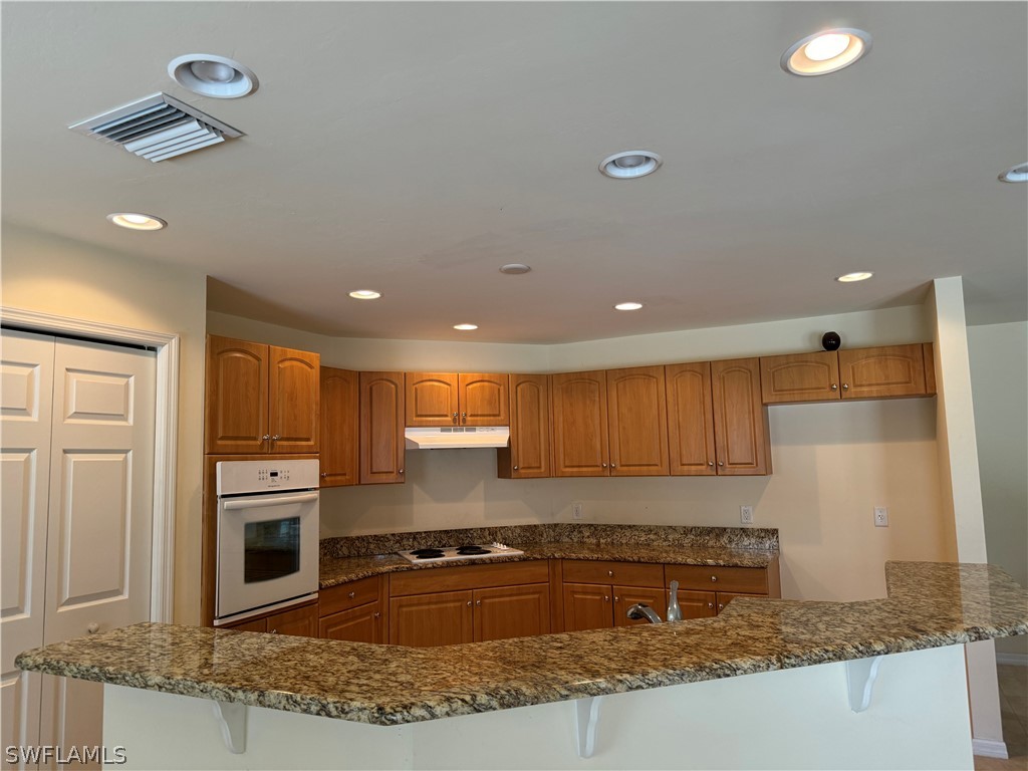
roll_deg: +2.0
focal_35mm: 24
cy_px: 386
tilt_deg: +7.7
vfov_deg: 56.8
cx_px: 514
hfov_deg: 71.6
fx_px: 713
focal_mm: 6.76
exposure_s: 1/120
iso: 200
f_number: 1.78
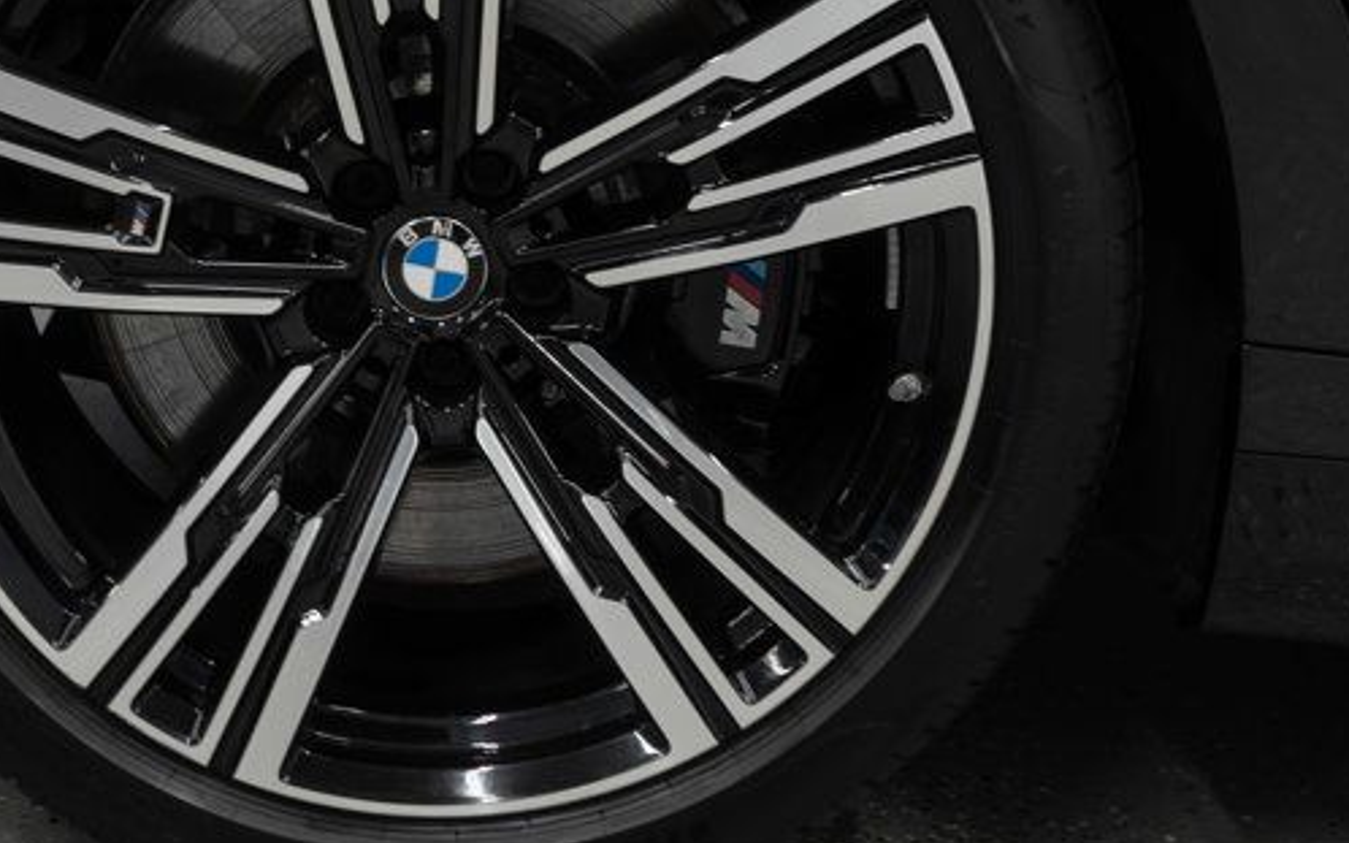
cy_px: 224
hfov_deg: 23.3
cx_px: 325
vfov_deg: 14.8
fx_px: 3235
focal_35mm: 88
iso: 250
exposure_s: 1/40
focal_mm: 28
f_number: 3.2
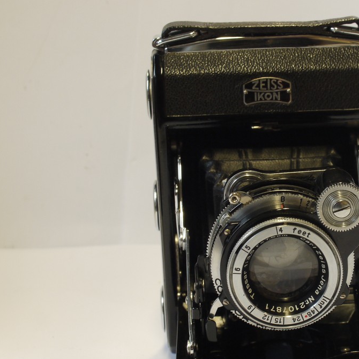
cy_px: 212
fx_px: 1115
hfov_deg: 18.1
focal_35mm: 95
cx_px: 303
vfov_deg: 18.3
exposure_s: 1/15
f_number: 9
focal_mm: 30
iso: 400
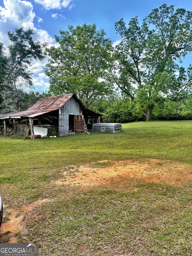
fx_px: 192
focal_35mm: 26
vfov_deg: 67.3
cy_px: 128
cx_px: 96
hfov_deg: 53.1
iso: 64
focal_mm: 5.96
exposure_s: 1/1667
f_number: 1.6
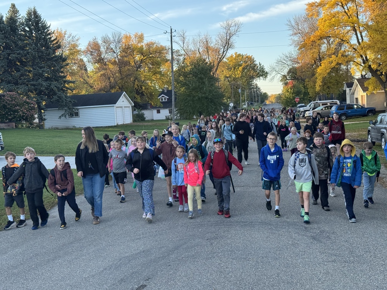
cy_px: 145
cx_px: 194
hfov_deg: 39.7
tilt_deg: -0.9
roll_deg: +2.4
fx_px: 537
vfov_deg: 30.3
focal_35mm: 48
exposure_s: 1/454
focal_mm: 6.76
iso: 64
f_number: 1.78
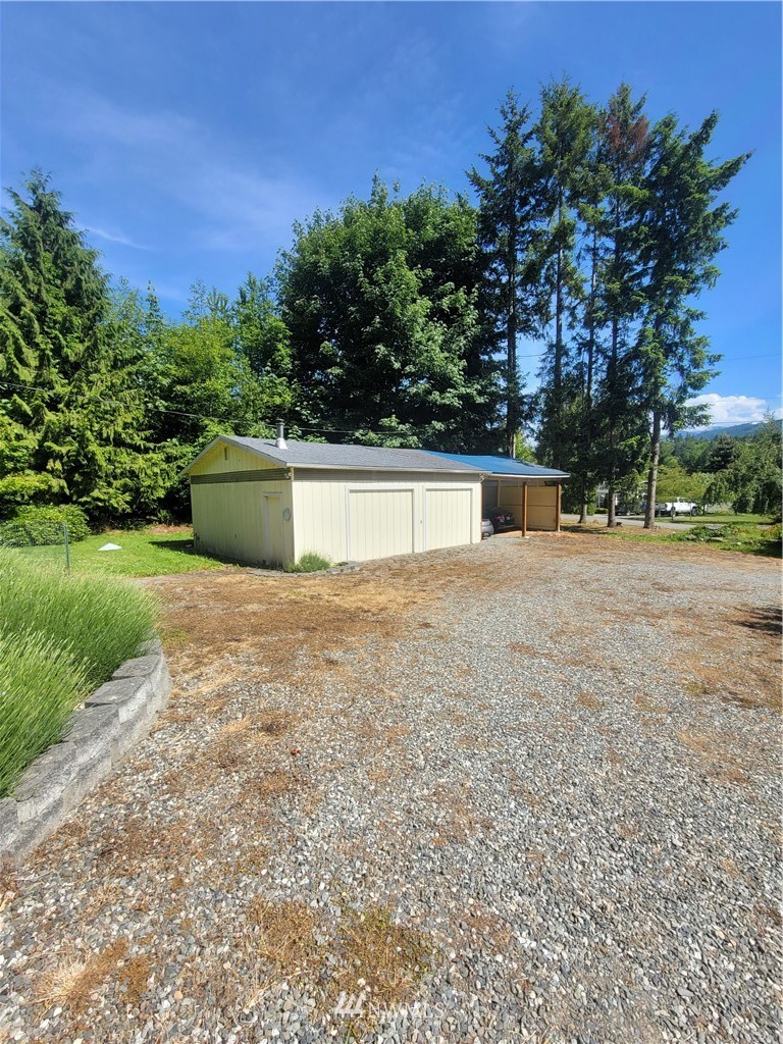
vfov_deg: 106.2
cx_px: 392
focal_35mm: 13
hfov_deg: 89.9
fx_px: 392
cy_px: 522
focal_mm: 2.2
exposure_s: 1/1317
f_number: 2.2
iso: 64
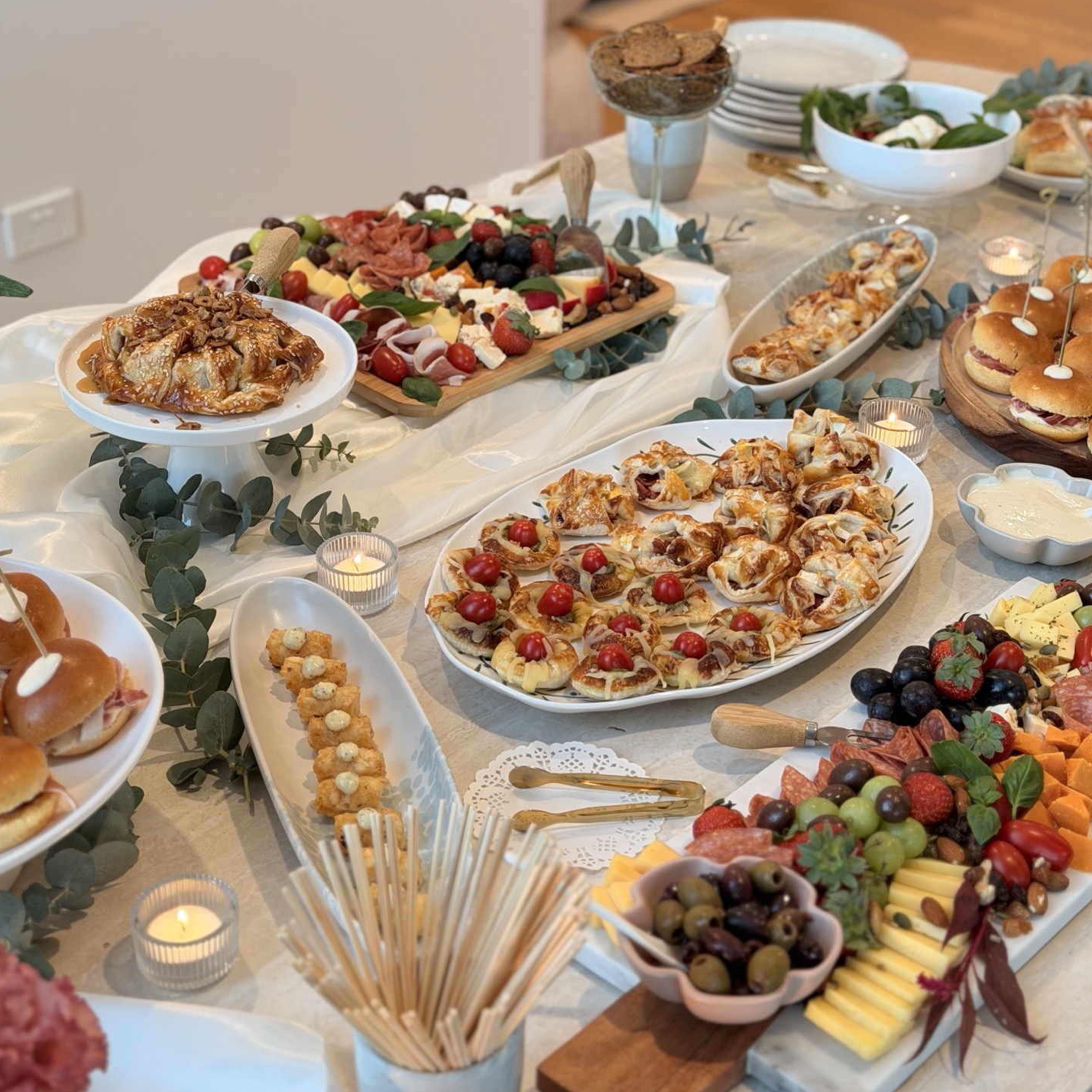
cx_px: 547
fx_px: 2034
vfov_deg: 30.0
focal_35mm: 57
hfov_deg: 30.0
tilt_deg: -30.2
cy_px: 462
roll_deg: -0.6
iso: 100
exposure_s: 1/84
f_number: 1.78
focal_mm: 6.76
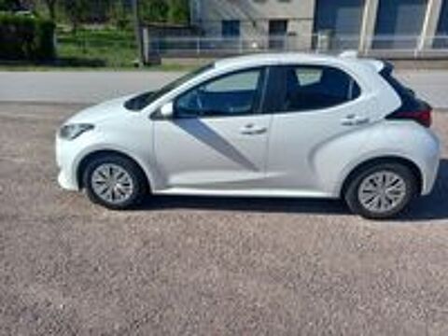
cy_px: 168
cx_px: 224
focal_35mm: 25
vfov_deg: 54.9
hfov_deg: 69.4
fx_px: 324
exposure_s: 1/860
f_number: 2
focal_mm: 4.6
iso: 25
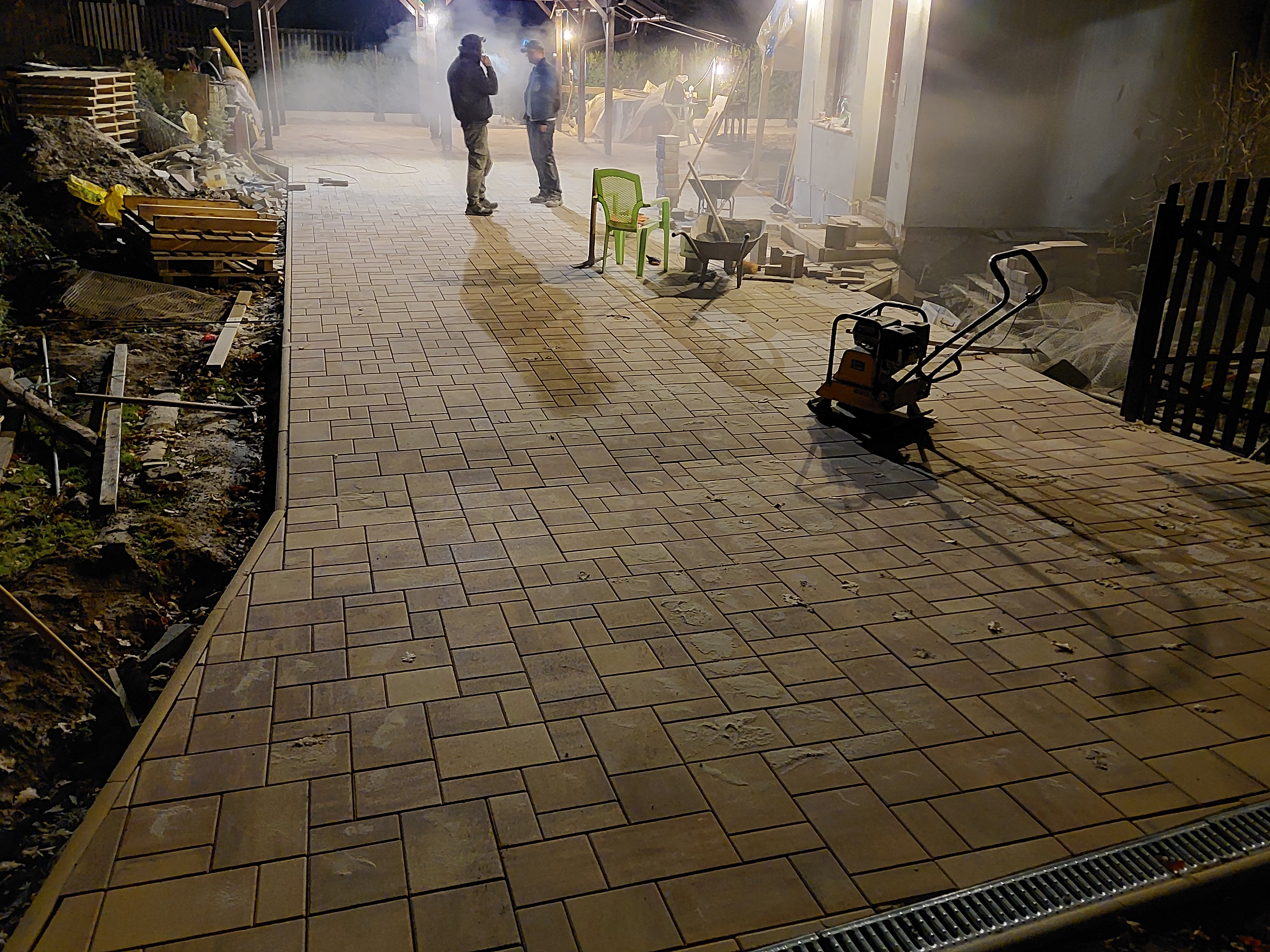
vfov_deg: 56.8
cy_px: 476
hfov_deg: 71.6
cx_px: 635
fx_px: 881
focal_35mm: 24
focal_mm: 5.23
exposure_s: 1/8.33
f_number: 1.8
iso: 1000
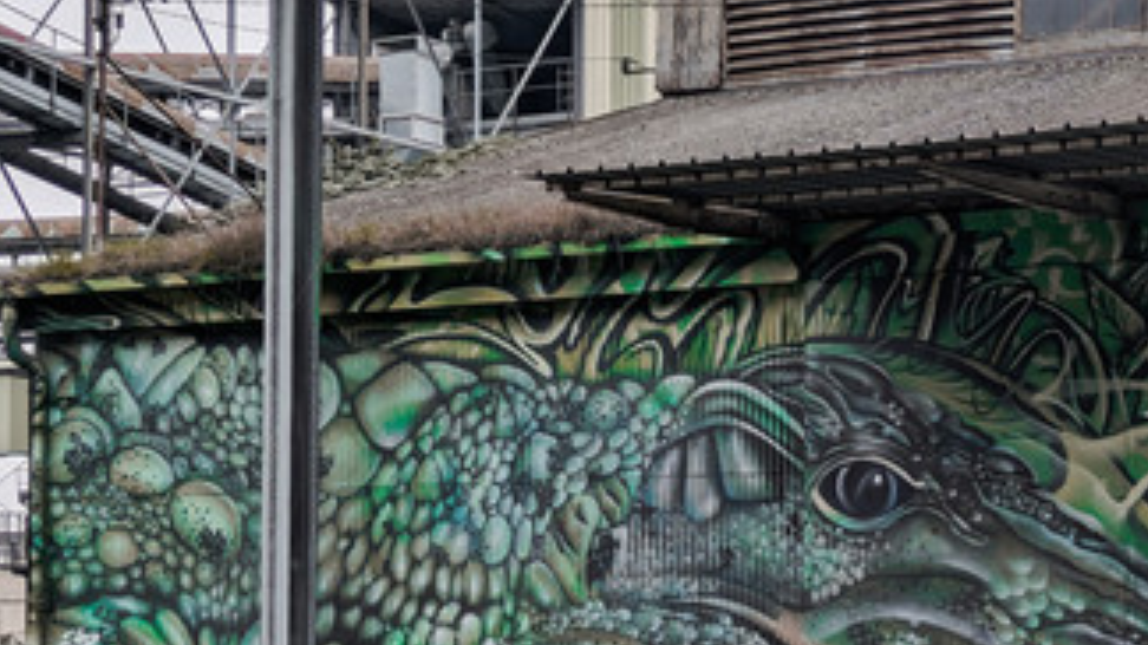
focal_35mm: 103
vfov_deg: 11.7
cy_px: 595
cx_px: 1031
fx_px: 3134
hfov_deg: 20.3
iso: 33
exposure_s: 1/266
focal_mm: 5.4
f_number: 1.9
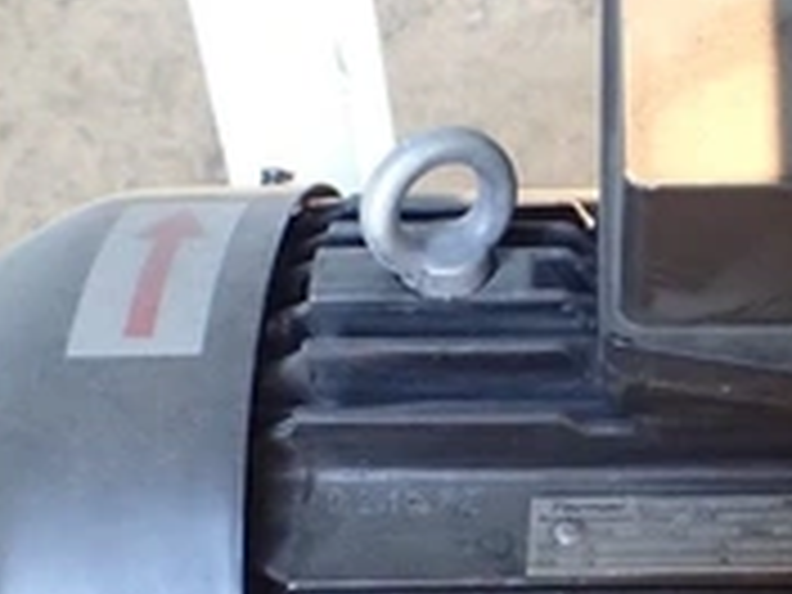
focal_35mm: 68
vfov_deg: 21.4
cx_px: 662
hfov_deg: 27.8
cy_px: 441
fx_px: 1556
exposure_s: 1/30
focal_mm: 5.5
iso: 1600
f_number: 2.3
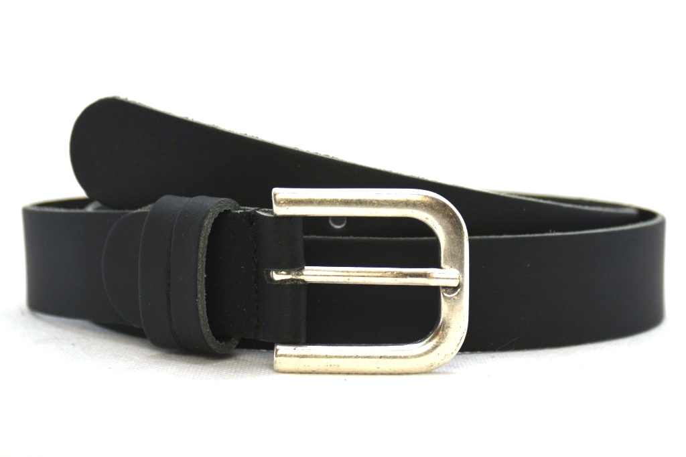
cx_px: 343
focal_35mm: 68
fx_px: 1286
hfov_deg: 29.9
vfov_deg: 20.2
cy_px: 228
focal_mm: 45
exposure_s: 1/100
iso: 100
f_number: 4.5
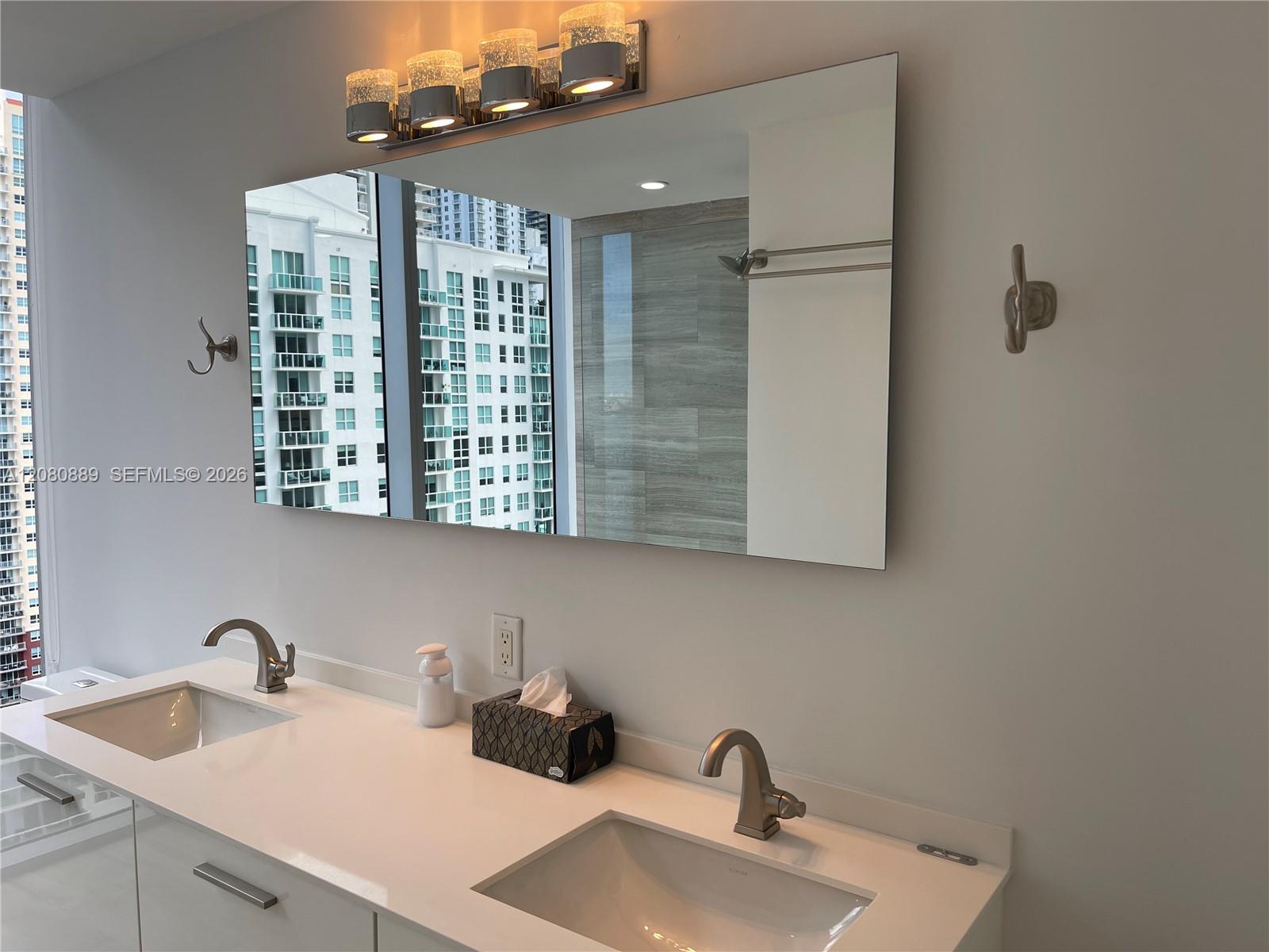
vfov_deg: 53.1
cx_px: 634
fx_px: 953
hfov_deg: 67.3
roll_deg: -0.1
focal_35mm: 26
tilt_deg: -4.5
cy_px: 476
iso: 32
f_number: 1.6
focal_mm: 5.1
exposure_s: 1/290
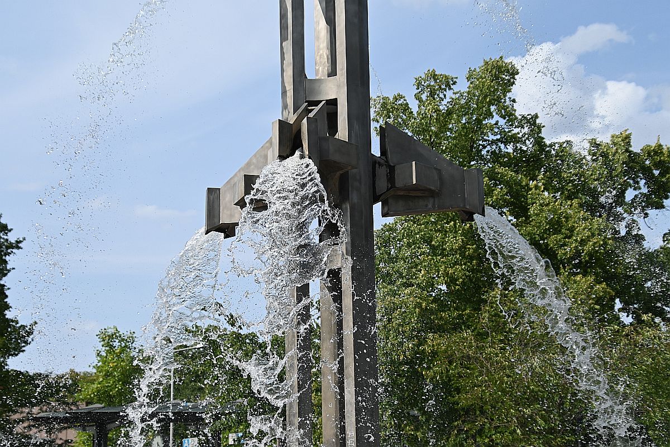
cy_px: 224
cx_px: 335
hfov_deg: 27.0
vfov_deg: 18.2
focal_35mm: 75
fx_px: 1396
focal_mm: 50
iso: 400
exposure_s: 1/4000
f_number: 4.5
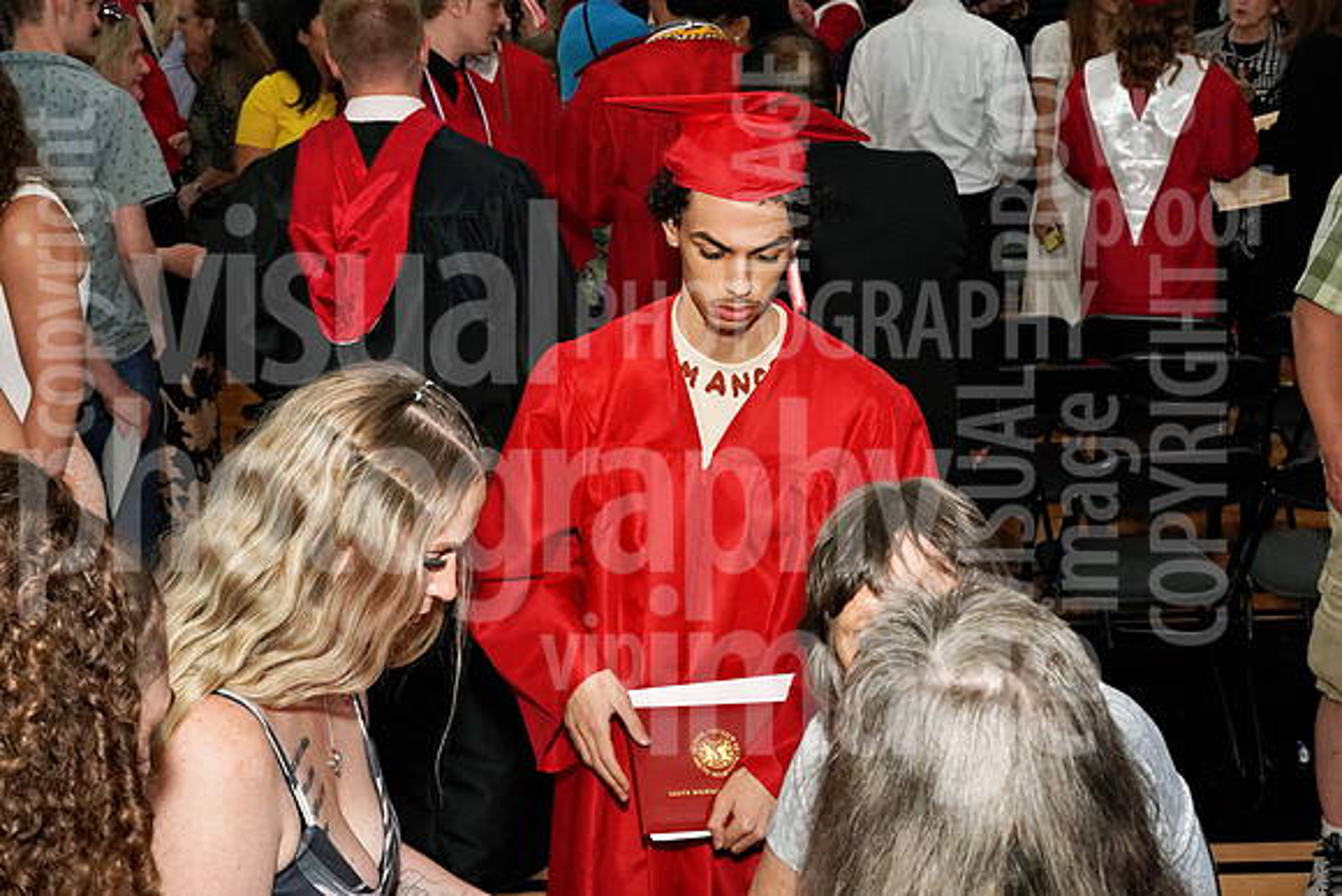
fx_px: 1957
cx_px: 671
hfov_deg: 37.8
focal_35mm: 52
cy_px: 448
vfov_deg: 25.8
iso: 3200
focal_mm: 35
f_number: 8
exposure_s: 1/100
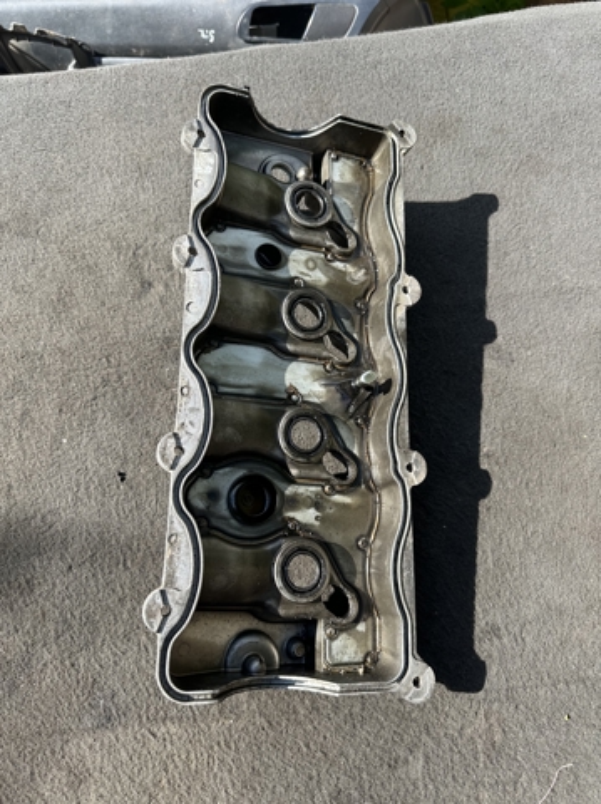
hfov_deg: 56.7
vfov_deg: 71.7
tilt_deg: -69.6
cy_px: 402
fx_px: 557
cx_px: 300
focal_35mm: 24
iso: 80
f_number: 1.78
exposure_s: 1/779
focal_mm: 6.86
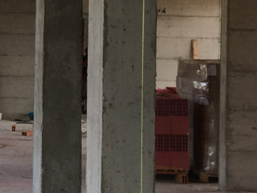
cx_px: -136
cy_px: 31
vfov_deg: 12.7
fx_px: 861
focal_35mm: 116
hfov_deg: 15.6
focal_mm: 4.2
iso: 32
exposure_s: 1/100
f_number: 2.2
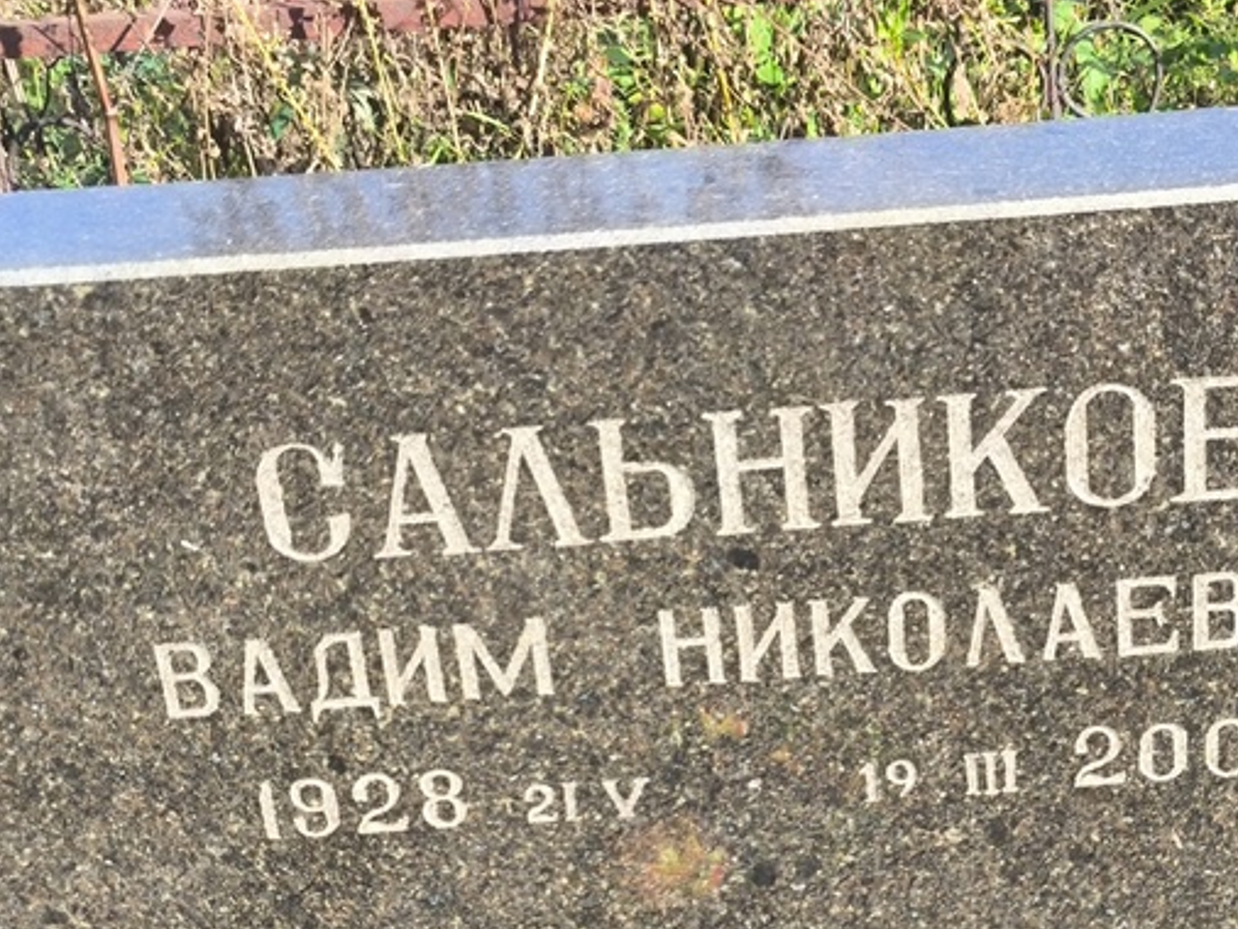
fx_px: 2827
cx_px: 782
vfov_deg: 18.6
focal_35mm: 79
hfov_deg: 24.6
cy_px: 655
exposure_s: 1/249
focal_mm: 4.71
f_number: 1.7
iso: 50
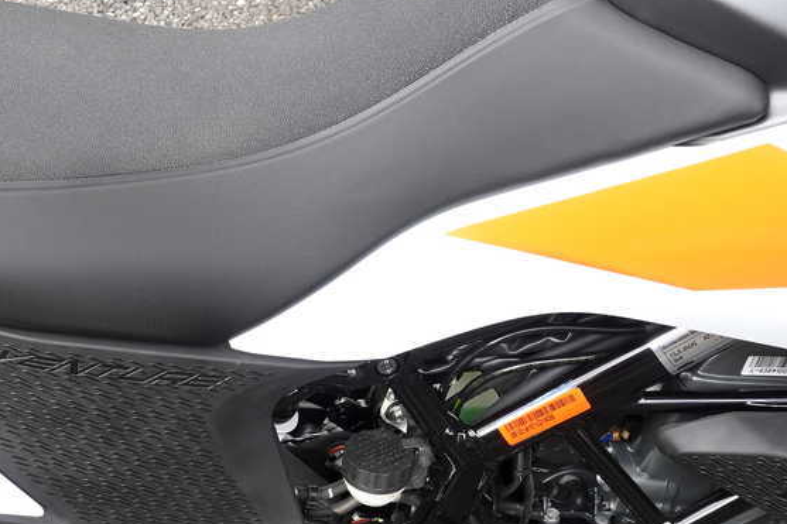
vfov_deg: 19.5
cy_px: 431
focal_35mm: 69
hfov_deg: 28.0
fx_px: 1508
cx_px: 54
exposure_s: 1/40
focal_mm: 11.81
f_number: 5.6
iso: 125
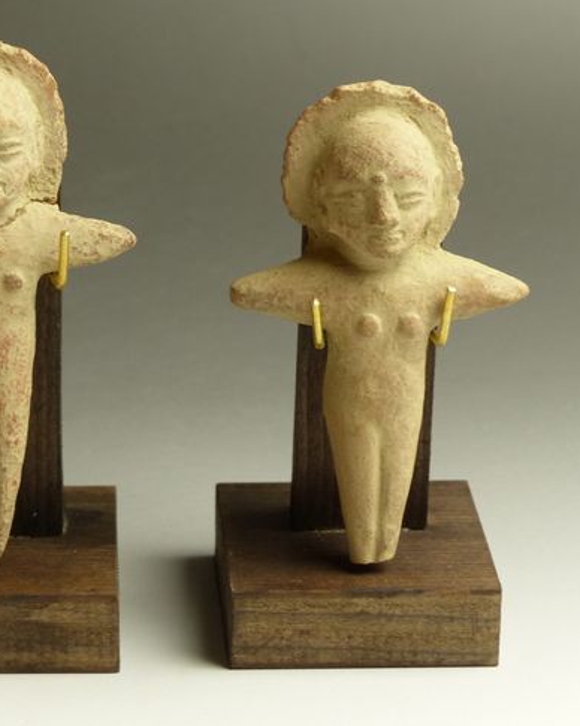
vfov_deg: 15.9
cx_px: 181
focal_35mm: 121
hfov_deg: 12.7
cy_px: 335
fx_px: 2600
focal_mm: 15.5
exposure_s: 1/50
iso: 200
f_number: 2.8
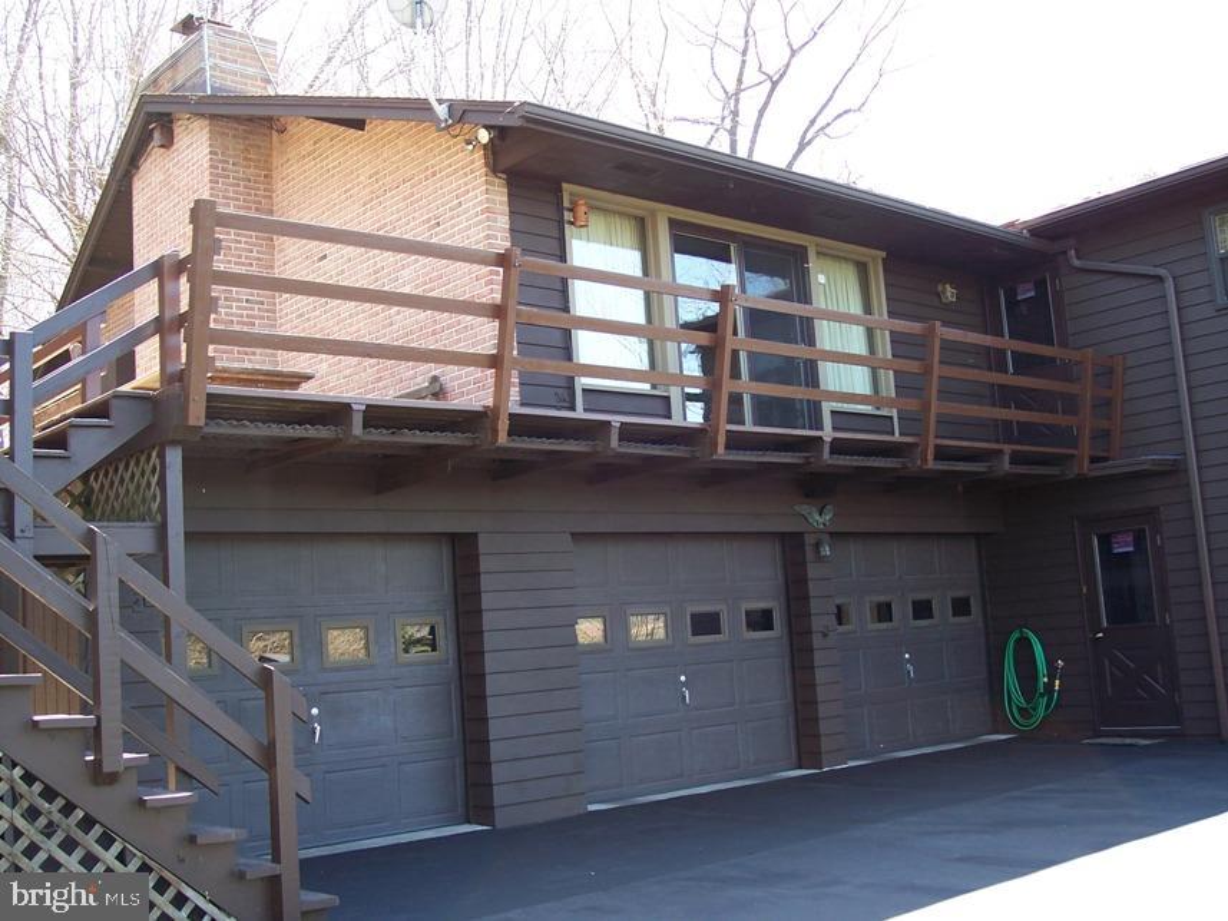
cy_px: 460
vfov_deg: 36.8
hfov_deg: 47.9
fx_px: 1384
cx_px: 614
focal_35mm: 39
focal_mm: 8
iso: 100
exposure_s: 1/60
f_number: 3.4
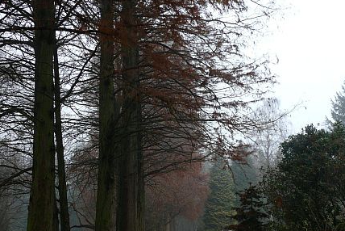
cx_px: 180
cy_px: 170
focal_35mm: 51
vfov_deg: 26.2
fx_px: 489
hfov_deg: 38.8
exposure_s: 1/125
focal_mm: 7.4
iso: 100
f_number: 4
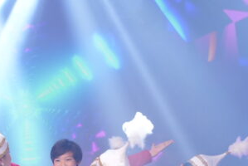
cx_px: 49
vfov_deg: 7.9
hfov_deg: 11.9
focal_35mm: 172
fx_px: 1188
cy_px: 173
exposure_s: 1/320
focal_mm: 67.1
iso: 1600
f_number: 2.8
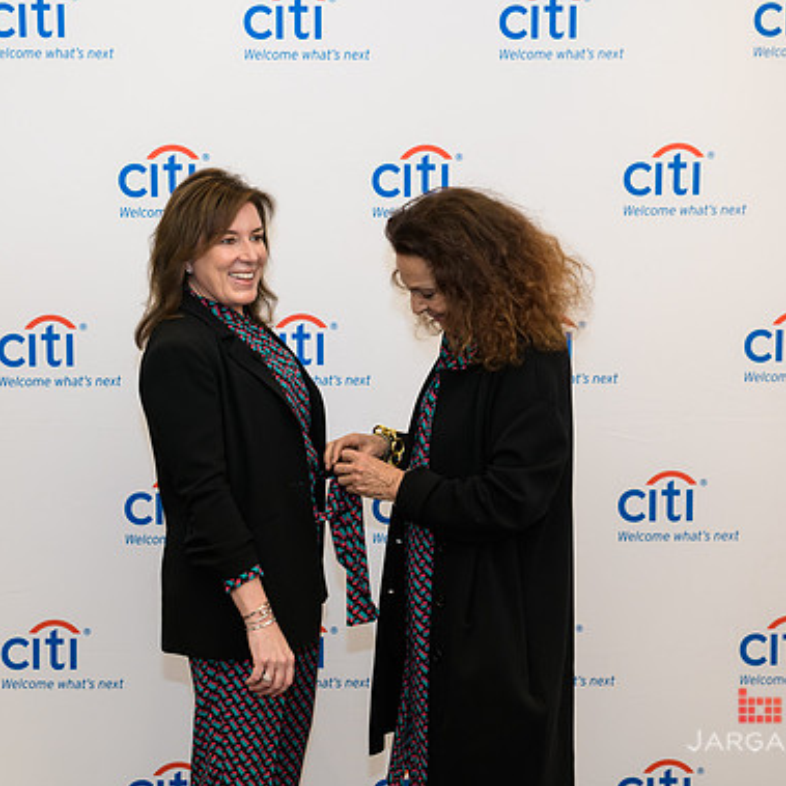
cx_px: 284
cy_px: 395
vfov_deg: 26.5
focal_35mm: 65
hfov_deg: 26.4
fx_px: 1670
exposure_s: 1/125
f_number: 4
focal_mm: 50
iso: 800
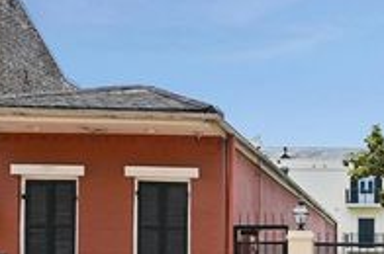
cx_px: 409
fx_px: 490
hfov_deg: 36.9
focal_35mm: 46
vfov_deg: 29.1
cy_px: 149
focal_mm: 18
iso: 400
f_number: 11
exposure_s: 1/500
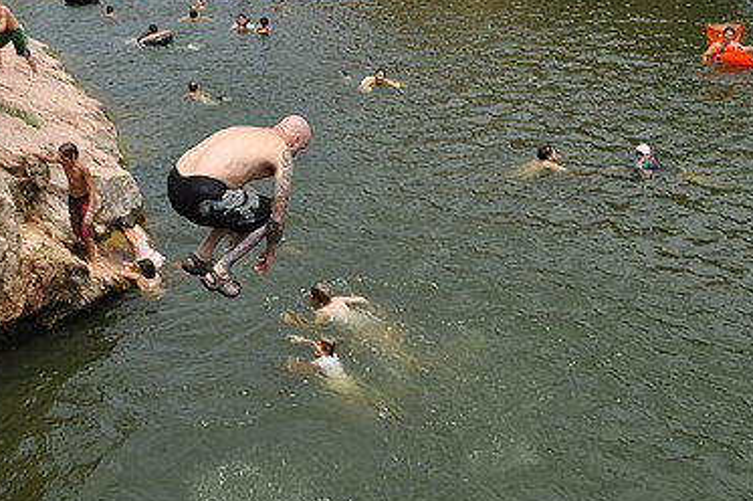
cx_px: 184
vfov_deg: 24.1
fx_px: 1170
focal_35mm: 56
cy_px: 237
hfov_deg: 34.9
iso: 200
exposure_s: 1/640
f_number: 8
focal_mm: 24
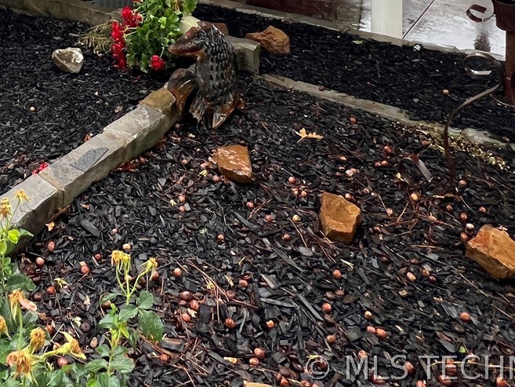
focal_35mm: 38
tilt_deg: +2.2
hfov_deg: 44.8
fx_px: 565
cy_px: -171
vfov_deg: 27.8
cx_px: 57
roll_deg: -2.2
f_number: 1.8
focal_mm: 1.57
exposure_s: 1/99
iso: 80
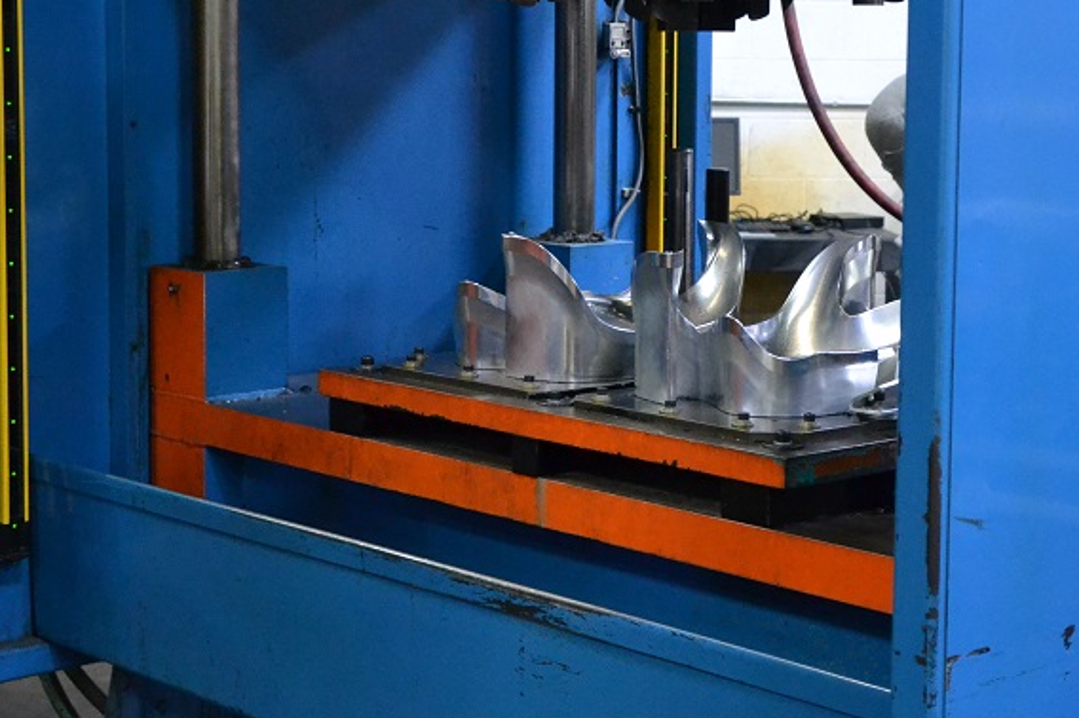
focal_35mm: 74
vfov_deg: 18.4
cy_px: 239
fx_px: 2217
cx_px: 614
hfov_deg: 27.3
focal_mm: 28
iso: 3200
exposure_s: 1/100
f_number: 4
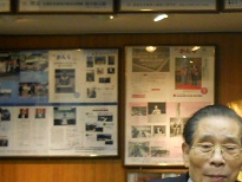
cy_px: 168
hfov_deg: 15.3
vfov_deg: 12.0
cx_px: 309
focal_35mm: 123
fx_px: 860
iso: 250
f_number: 3.1
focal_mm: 6.72
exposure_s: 1/30
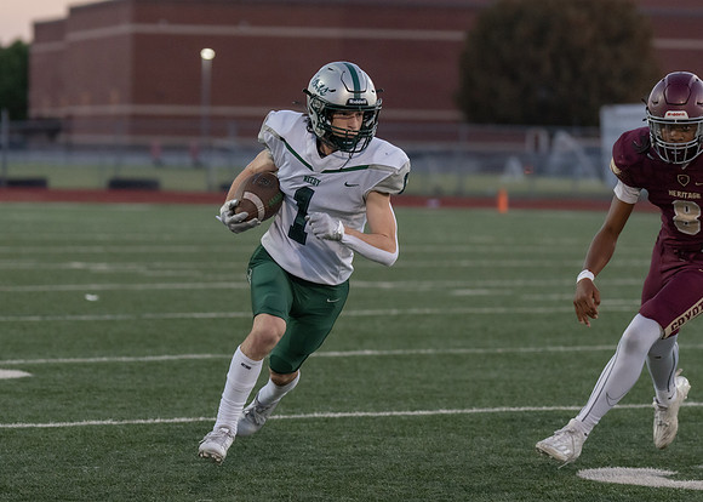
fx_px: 4112
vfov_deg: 7.0
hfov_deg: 9.8
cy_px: 258
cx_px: 340
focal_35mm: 206
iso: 1250
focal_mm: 119
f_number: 2.8
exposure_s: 1/1000
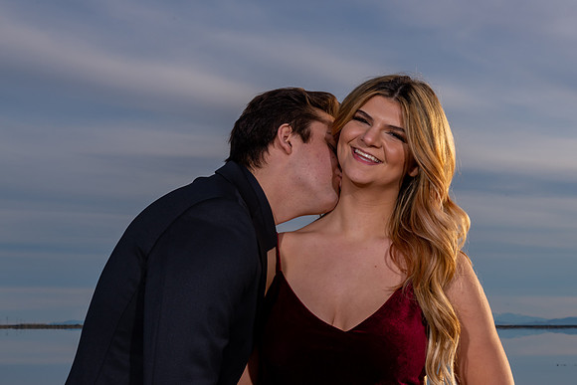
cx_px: 288
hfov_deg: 19.7
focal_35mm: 104
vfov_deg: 13.2
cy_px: 174
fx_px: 1660
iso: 200
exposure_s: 1/200
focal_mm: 75
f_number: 18
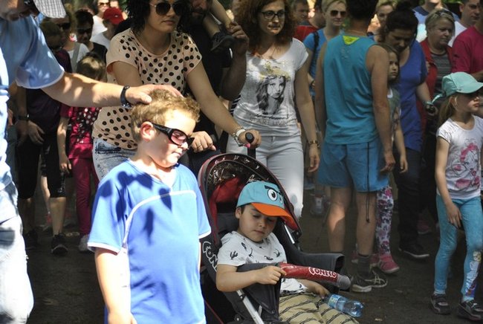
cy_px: 162
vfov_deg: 16.6
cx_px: 242
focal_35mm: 82
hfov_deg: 24.6
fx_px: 1109
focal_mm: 55
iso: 400
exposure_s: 1/500
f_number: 4
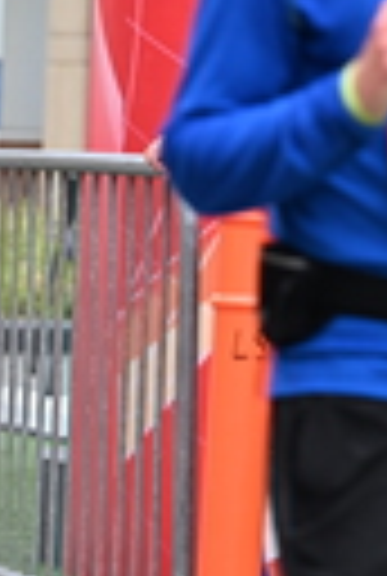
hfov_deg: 3.9
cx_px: 574
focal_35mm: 351
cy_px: -202
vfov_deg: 5.8
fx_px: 5629
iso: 800
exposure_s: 1/2000
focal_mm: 82
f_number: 2.8
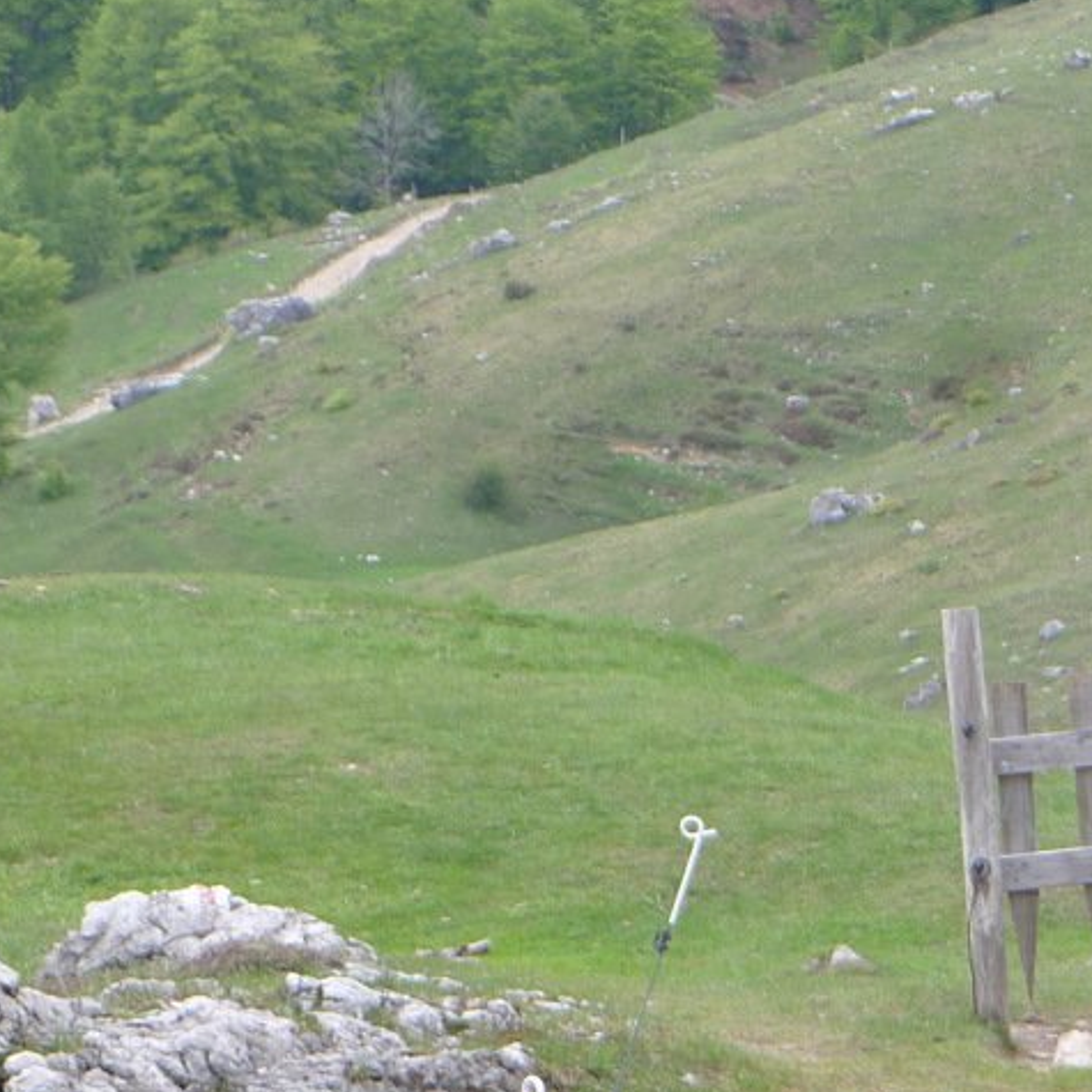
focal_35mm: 193
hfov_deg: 9.0
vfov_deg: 9.1
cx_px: 1056
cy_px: 609
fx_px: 6888
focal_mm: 19.2
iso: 80
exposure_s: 1/125
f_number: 3.3
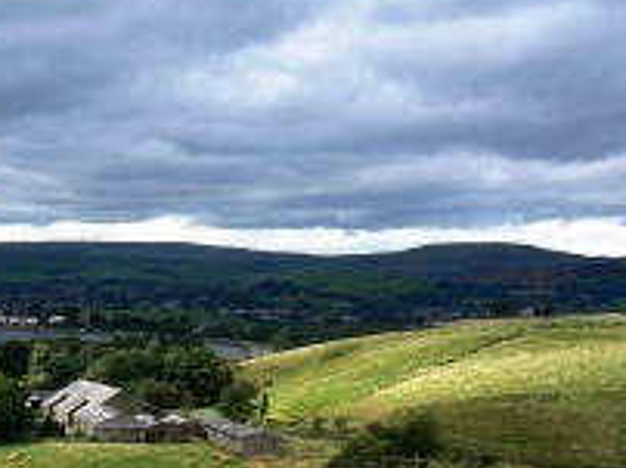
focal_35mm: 77
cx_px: 31
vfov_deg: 19.0
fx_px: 1391
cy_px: 332
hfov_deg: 24.4
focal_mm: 6
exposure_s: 1/400
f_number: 5.6
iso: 80
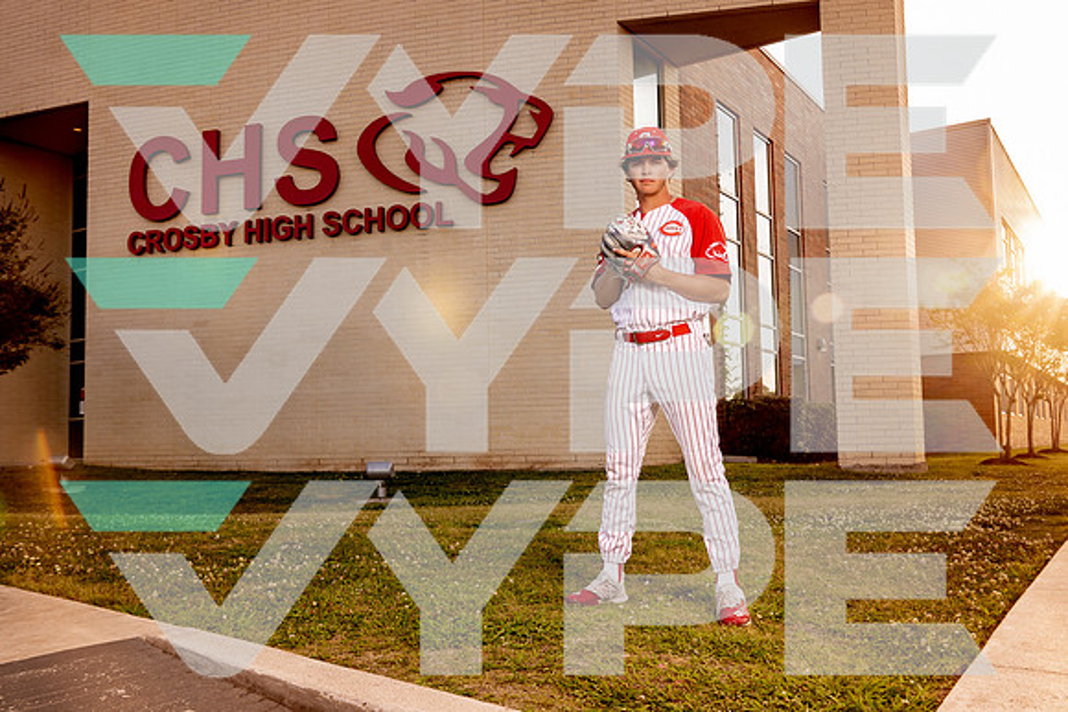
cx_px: 538
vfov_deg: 40.8
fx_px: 957
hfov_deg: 58.3
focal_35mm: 32
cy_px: 371
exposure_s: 1/250
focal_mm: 29
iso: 500
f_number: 8
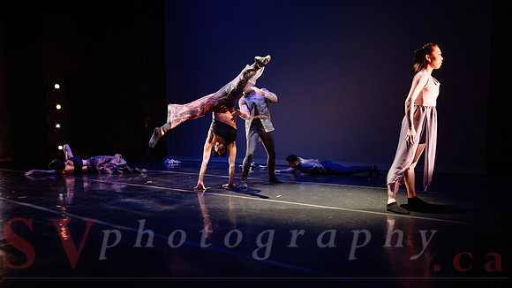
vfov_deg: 45.5
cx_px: 256
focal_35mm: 25
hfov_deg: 73.8
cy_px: 171
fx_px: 341
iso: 1000
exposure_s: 1/400
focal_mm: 24
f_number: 1.4
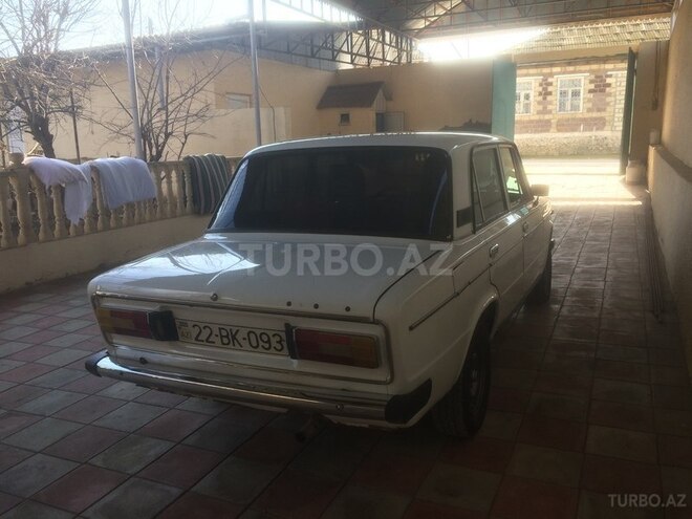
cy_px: 260
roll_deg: -0.7
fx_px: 580
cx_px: 346
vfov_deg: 48.2
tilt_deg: -12.5
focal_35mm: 29
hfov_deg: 61.7
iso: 32
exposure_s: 1/308
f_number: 2.2
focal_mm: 4.15
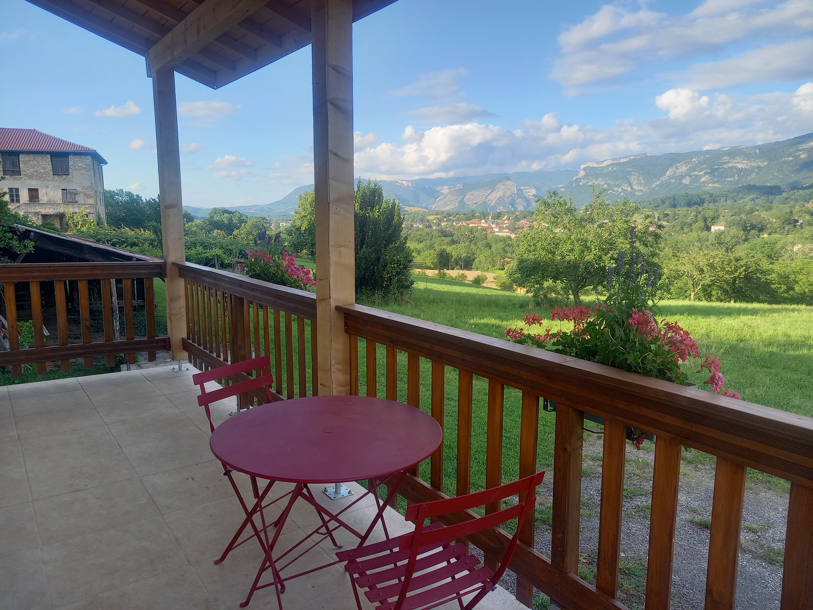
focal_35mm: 25
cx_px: 406
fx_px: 587
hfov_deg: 69.4
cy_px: 305
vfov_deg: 54.9
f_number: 1.8
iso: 50
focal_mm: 4.65
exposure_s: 1/215
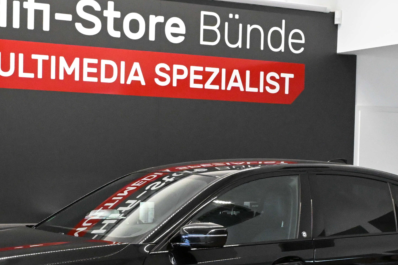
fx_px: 941
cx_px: 142
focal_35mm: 85
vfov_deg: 15.9
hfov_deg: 23.8
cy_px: 231
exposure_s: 1/320
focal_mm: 25
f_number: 9
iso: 8000
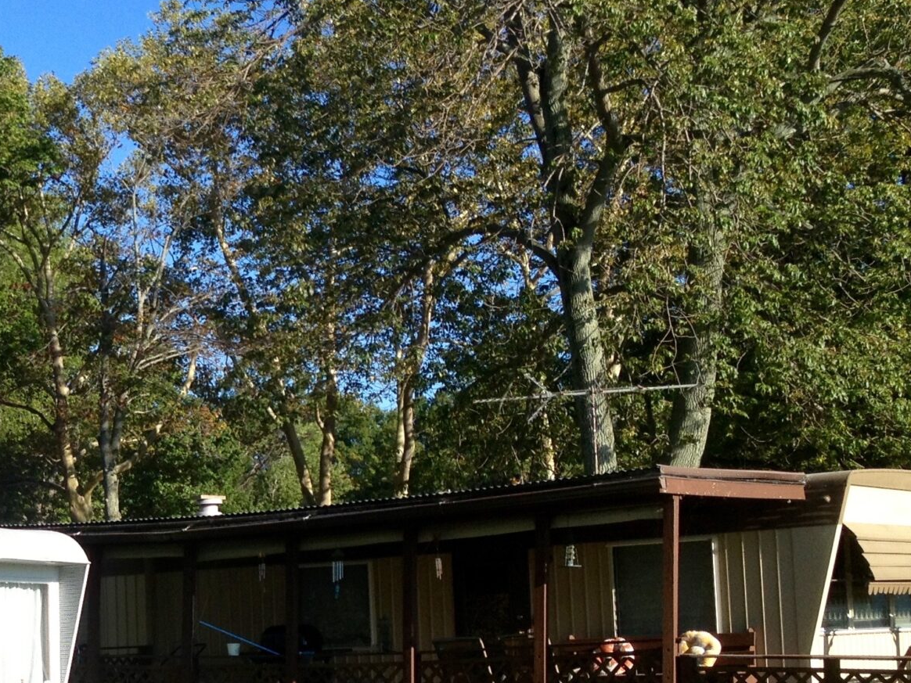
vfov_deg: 19.0
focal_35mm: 77
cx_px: -4
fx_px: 2026
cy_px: 533
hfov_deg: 24.2
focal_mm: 4.28
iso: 50
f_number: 2.4
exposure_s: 1/800
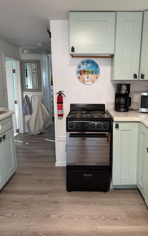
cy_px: 116
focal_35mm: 26
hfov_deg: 47.5
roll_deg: +0.3
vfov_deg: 70.4
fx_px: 168
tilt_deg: -10.5
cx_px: 85
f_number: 1.78
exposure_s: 1/60
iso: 125
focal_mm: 6.76
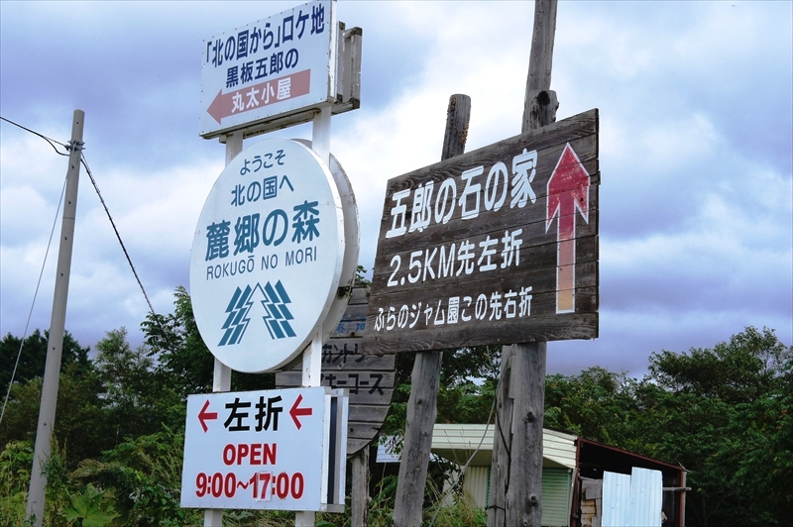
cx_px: 396
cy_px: 264
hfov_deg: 31.9
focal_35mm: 63
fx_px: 1387
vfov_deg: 21.5
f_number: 13
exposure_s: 1/200
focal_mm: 42
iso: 200
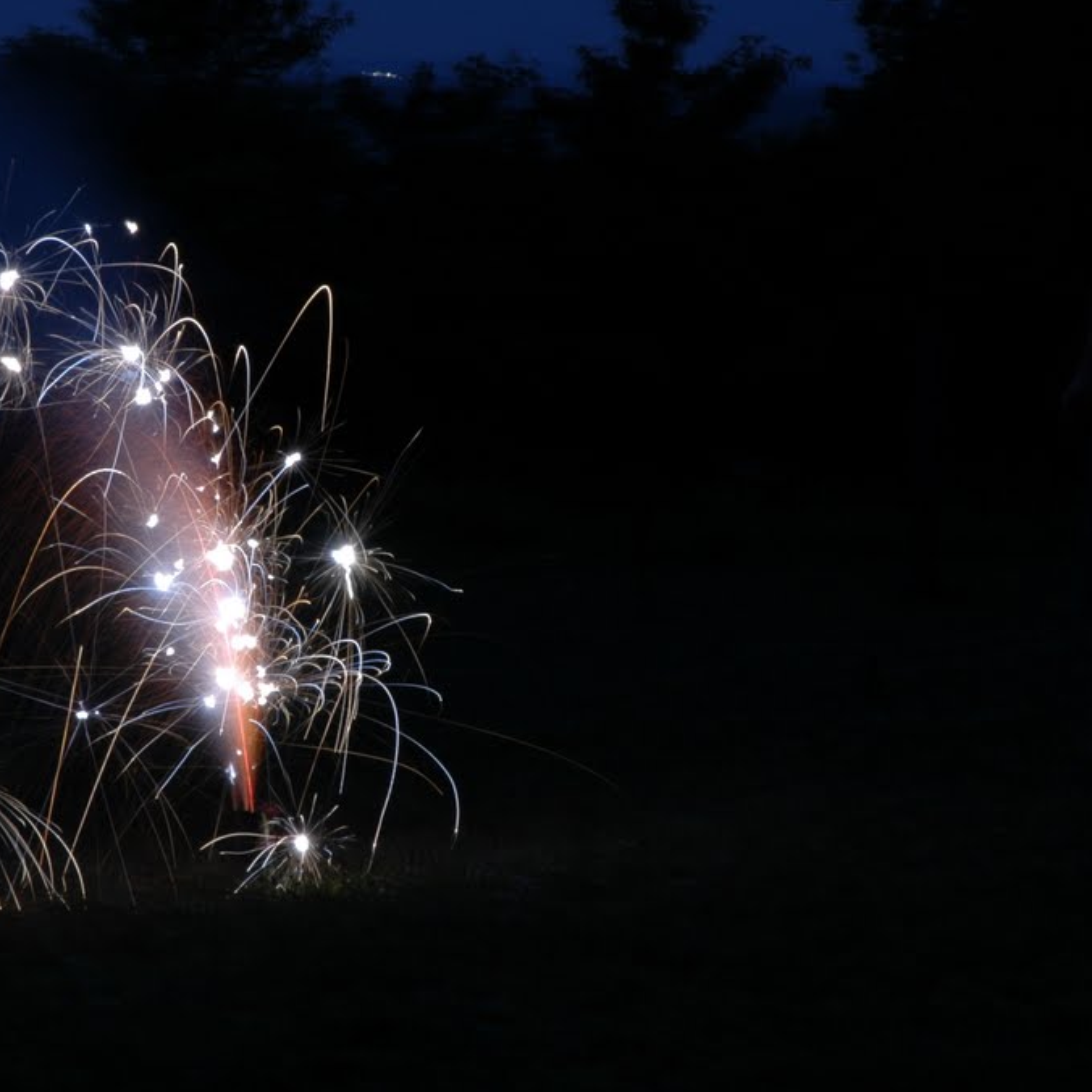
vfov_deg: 12.9
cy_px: 547
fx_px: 4818
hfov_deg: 12.9
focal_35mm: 135
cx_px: 270
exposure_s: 1.3
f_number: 29
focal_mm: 70
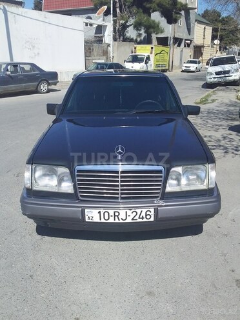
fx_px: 287
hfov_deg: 45.4
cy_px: 160
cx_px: 120
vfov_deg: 58.4
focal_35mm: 31
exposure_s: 1/1457
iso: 40
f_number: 2.2
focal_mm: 3.3
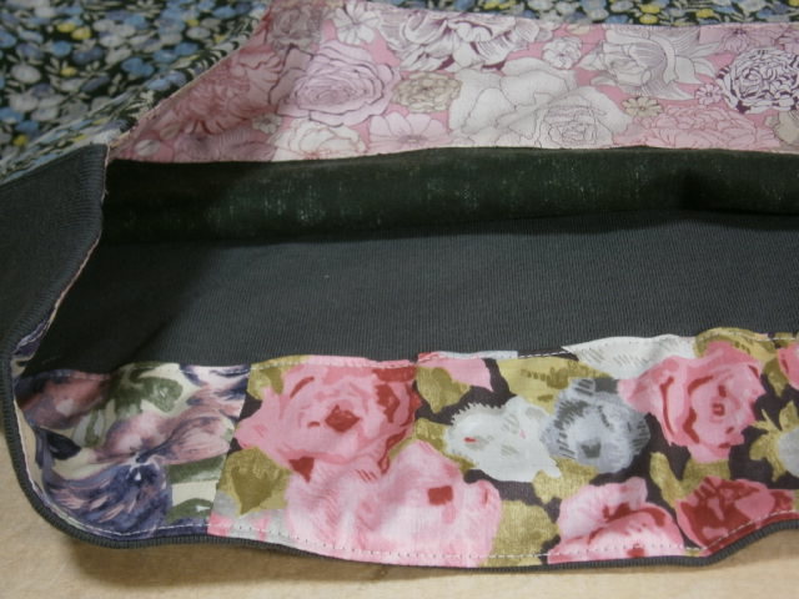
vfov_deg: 30.9
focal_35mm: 47
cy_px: 300
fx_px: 1085
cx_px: 400
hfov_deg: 40.4
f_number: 3.4
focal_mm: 8.3
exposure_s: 1/13
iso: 125
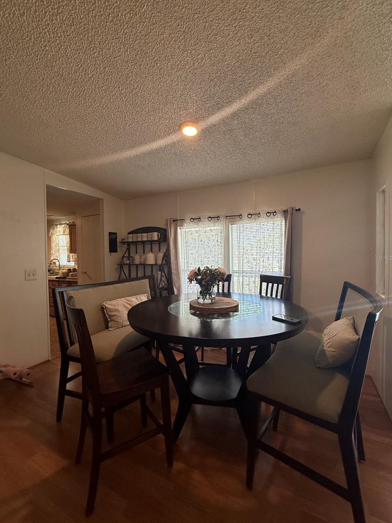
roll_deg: +0.5
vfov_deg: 98.2
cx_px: 198
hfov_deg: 81.7
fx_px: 226
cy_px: 257
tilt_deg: -1.8
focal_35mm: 15
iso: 160
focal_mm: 2.22
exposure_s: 1/120
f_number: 2.2
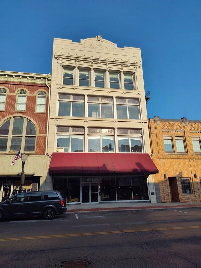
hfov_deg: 58.9
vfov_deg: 73.9
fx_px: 178
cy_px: 134
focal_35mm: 23
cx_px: 100
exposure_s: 1/1800
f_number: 1.8
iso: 100
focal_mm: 5.56
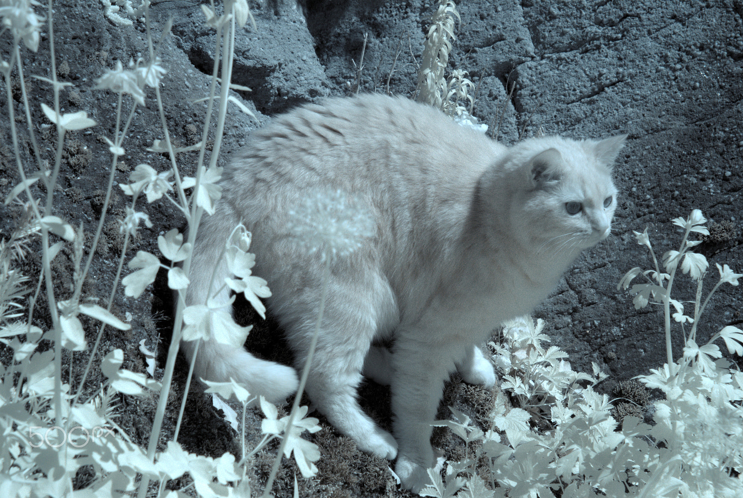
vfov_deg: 8.3
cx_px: 372
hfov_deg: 12.4
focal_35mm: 165
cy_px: 249
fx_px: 3410
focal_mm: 110
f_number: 10
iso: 200
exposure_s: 1/160
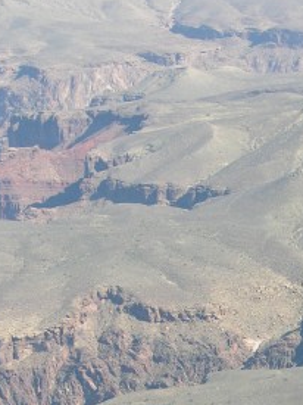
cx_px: 240
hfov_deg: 7.2
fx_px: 2418
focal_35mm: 207
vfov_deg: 9.4
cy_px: 524
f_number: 4.7
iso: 50
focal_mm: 18.8
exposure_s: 1/195
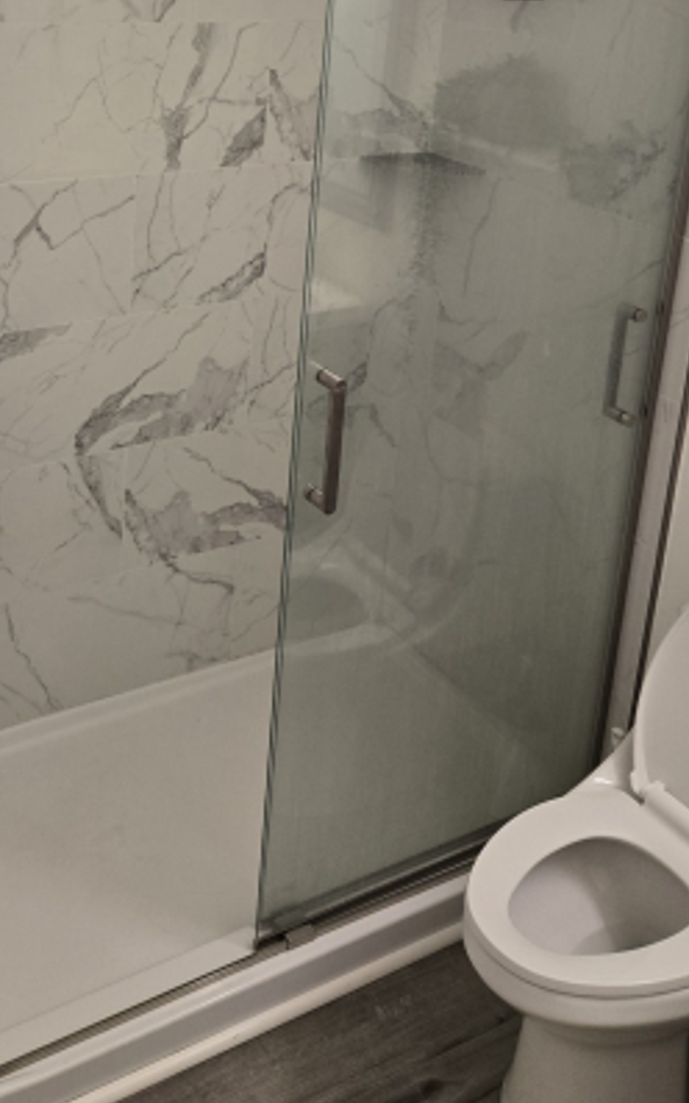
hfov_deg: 30.8
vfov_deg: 45.7
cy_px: 215
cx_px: 181
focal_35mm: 41
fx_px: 1232
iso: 160
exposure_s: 1/120
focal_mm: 5.4
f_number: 1.8
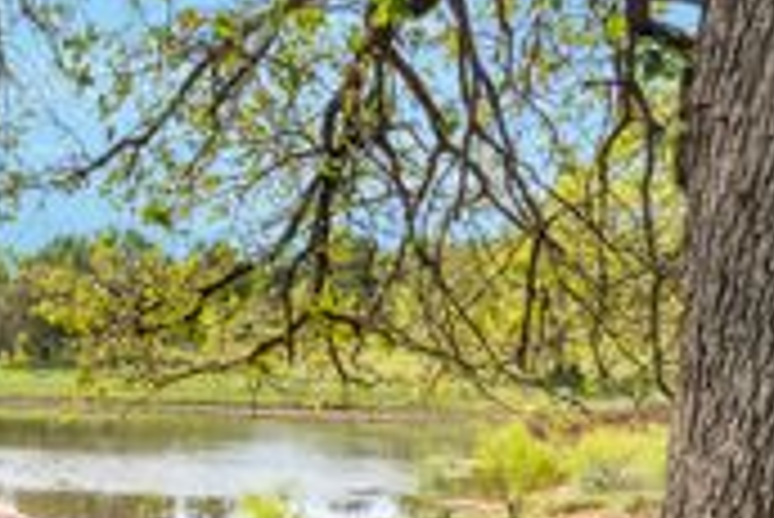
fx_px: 968
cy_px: 349
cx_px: 52
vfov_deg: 29.7
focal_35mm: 45
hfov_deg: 39.8
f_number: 5.6
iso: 1250
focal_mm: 12
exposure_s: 1/8000
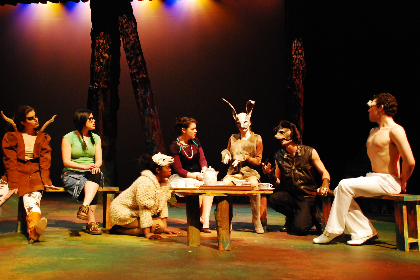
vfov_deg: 38.9
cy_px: 140
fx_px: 397
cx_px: 206
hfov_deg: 55.8
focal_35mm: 34
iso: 1600
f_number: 3.8
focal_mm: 22
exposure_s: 1/100
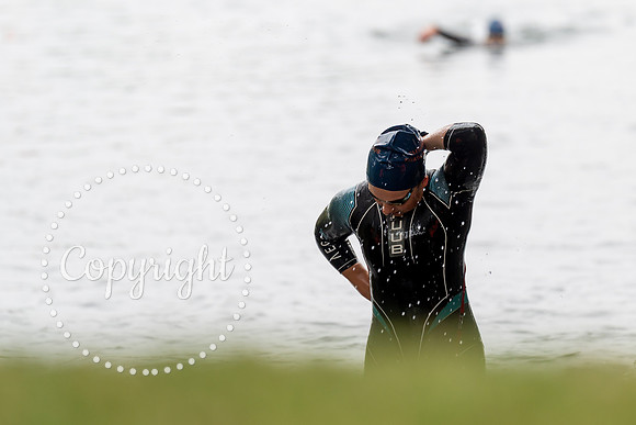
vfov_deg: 4.7
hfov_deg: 7.0
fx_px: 5210
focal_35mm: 295
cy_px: 185
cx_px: 407
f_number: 3.2
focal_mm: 200
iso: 320
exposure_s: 1/400
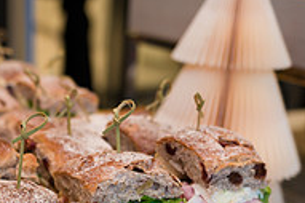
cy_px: 254
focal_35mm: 82
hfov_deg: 23.6
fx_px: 694
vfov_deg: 15.9
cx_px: -6
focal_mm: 27
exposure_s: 1/200
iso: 400
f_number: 3.2
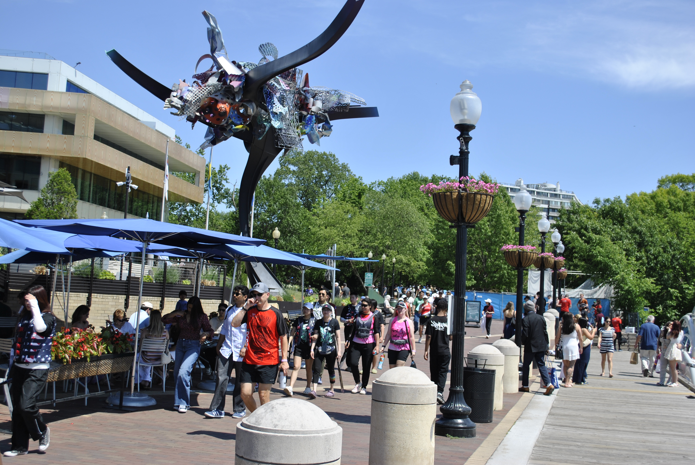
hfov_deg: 46.3
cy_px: 232
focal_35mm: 42
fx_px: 812
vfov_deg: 32.0
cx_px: 348
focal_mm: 28
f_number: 5
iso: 100
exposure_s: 1/500
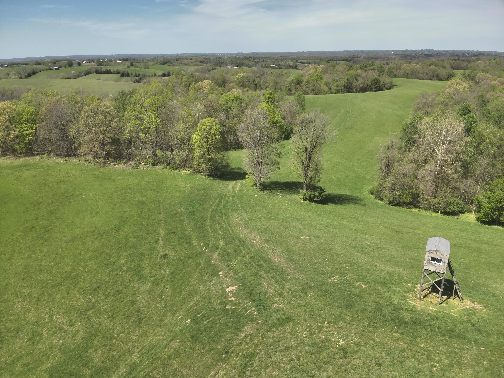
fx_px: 349
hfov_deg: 71.6
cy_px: 189
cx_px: 252
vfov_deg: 56.8
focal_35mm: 24
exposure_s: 1/1000
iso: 100
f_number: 2.8
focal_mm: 4.4
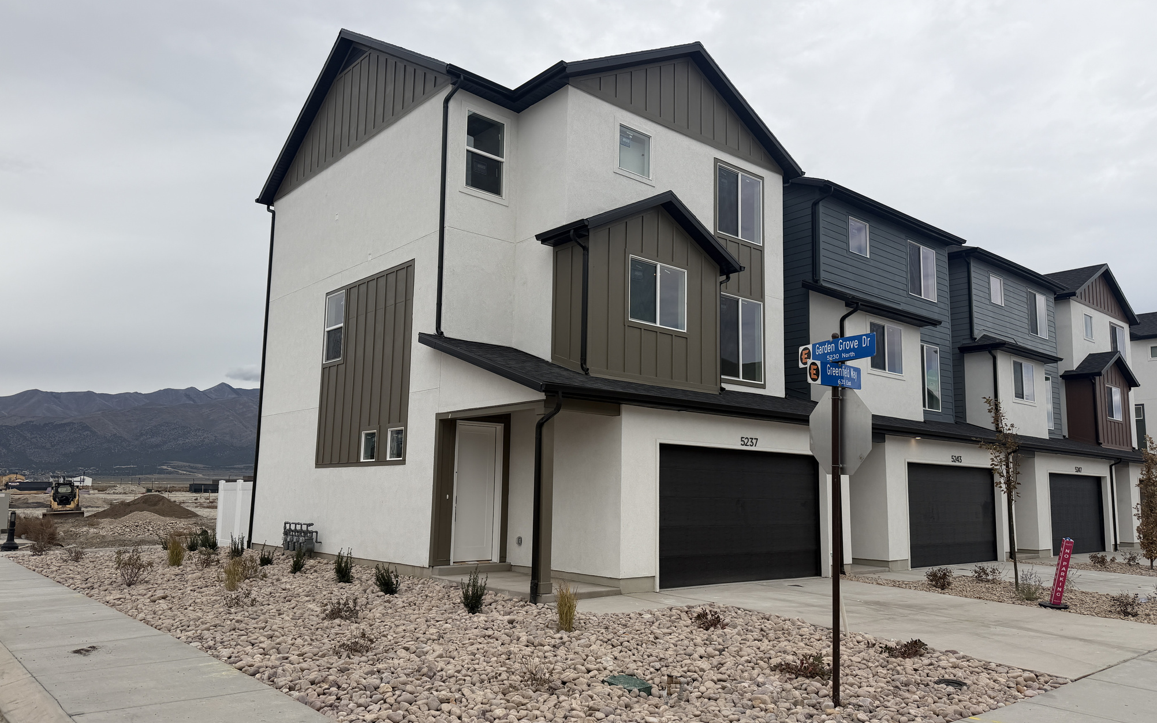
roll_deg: +0.2
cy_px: 378
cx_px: 584
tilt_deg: +7.8
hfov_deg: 70.4
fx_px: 820
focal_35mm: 26
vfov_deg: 47.6
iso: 80
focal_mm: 6.76
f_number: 1.78
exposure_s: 1/4405
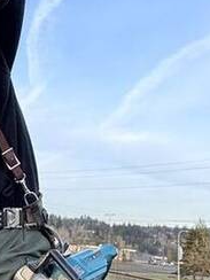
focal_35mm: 66
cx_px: -35
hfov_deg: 20.9
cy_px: 112
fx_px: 534
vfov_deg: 29.3
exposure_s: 1/357
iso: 40
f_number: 2.2
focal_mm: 2.22
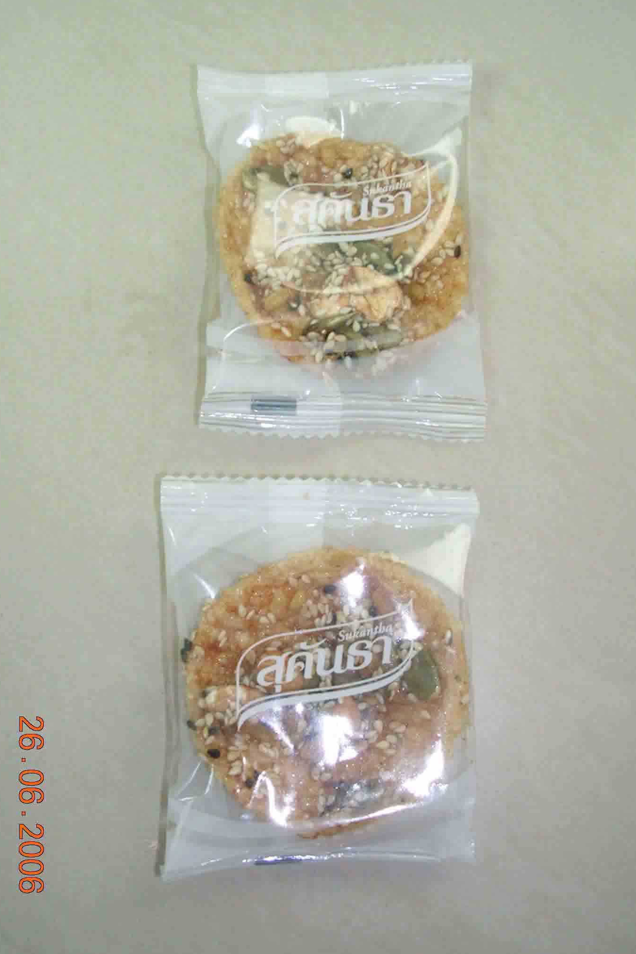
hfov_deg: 33.4
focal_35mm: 40
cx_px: 318
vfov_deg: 48.5
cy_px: 477
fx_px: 1060
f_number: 2.8
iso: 200
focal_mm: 5.8
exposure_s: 1/18.6
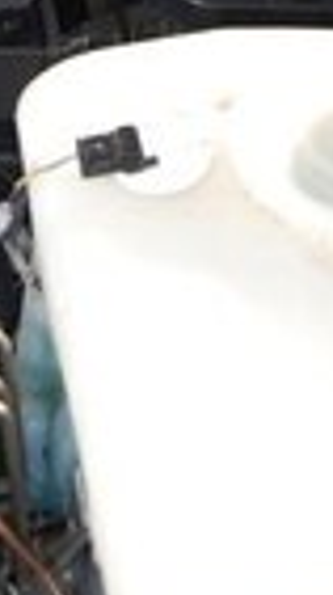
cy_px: -148
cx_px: 63
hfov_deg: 9.5
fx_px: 1997
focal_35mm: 127
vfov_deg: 16.2
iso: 400
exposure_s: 1/500
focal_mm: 23
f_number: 3.8
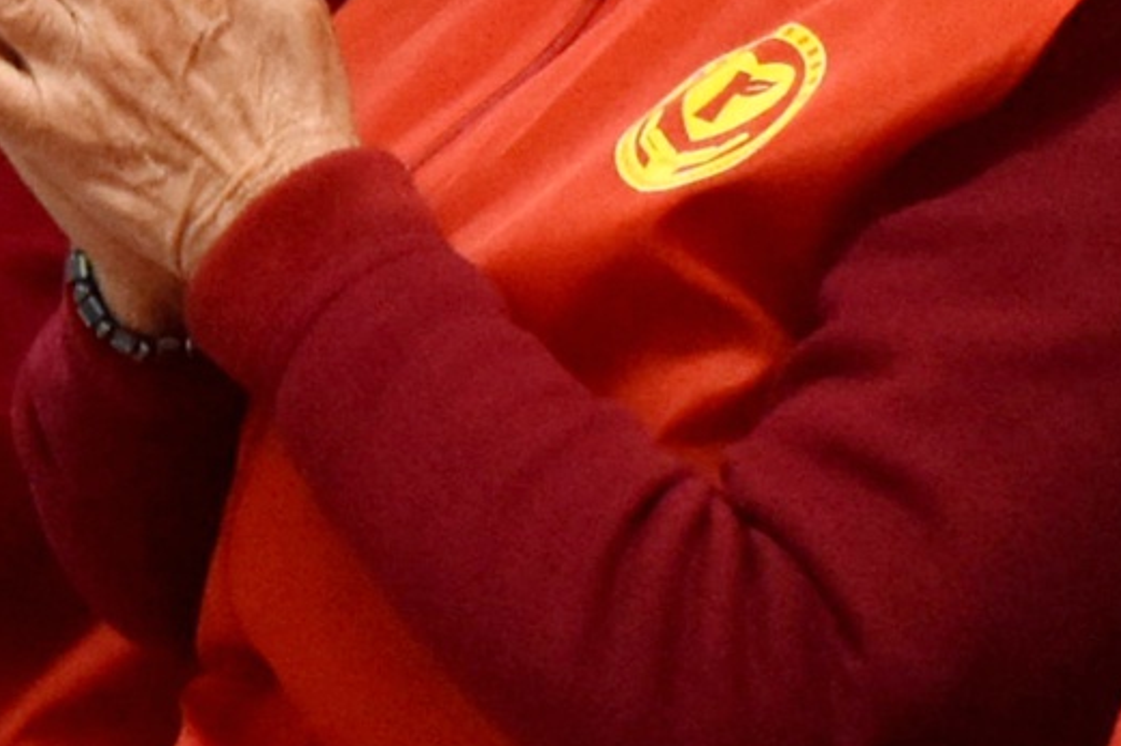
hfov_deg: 9.4
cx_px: -1734
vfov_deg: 7.1
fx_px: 5914
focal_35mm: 190
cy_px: -408
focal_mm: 22
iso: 2000
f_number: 5
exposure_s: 1/80
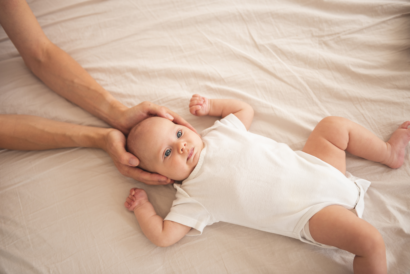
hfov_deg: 41.1
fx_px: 547
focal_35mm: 48
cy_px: 137
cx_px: 205
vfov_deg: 28.1
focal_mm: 48
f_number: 2.8
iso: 400
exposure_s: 1/250
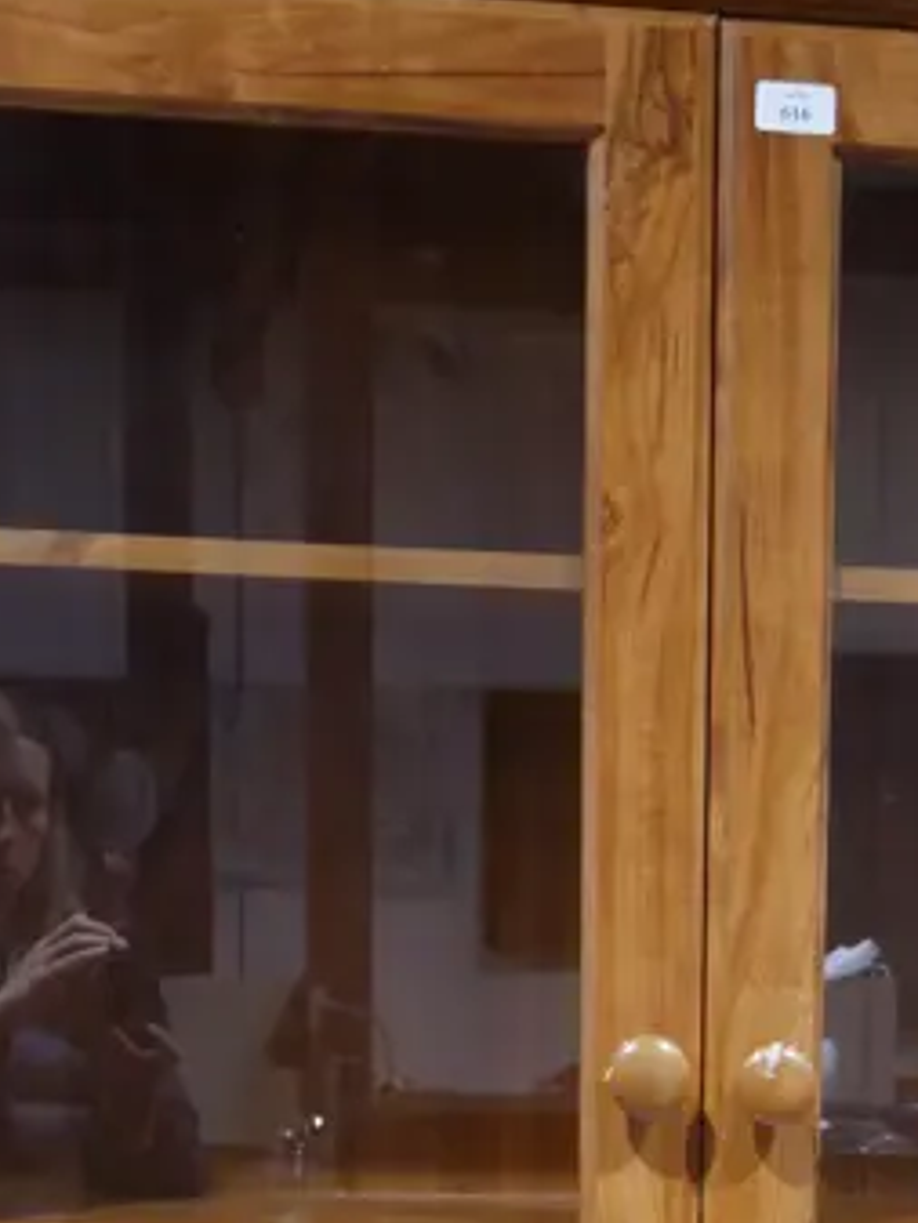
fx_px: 3004
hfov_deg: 17.3
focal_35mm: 85
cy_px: 1633
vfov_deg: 20.8
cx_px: 698
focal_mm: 14
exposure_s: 1/60
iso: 640
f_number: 3.5
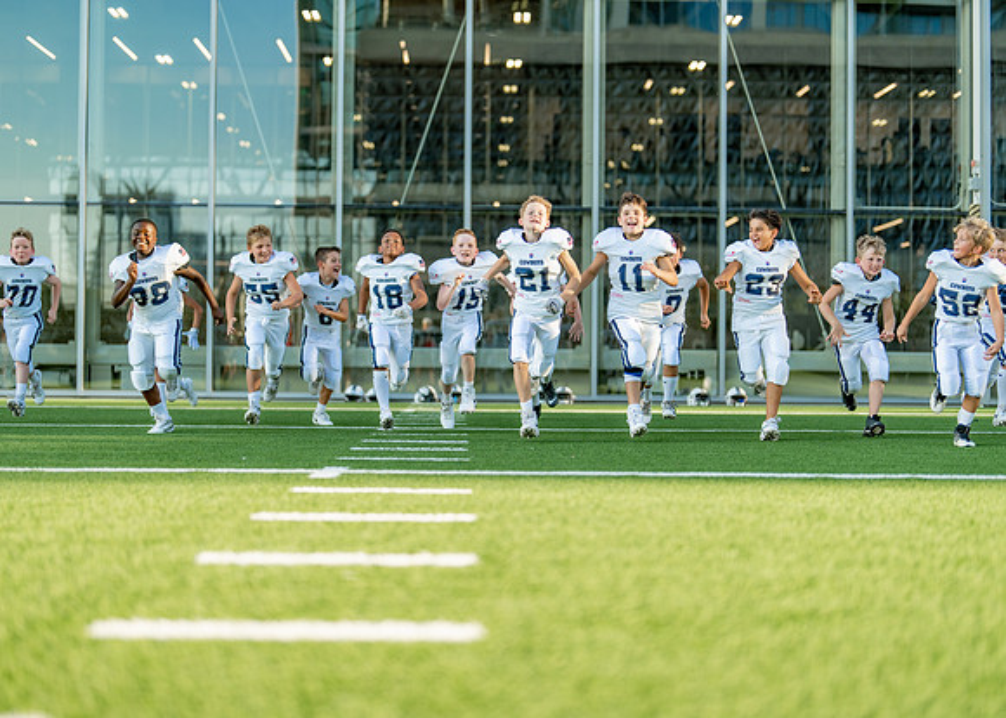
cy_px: 369
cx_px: 471
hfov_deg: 36.1
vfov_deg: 26.2
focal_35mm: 54
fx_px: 1544
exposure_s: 1/2000
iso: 125
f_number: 1.2
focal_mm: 50
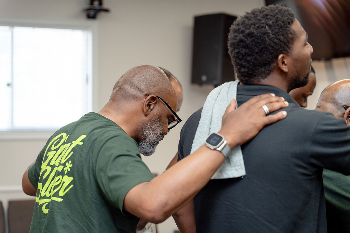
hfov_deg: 28.8
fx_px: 681
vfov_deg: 19.5
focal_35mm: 70
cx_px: 175
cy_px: 116
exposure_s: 1/125
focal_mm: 70
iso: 400
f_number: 2.8
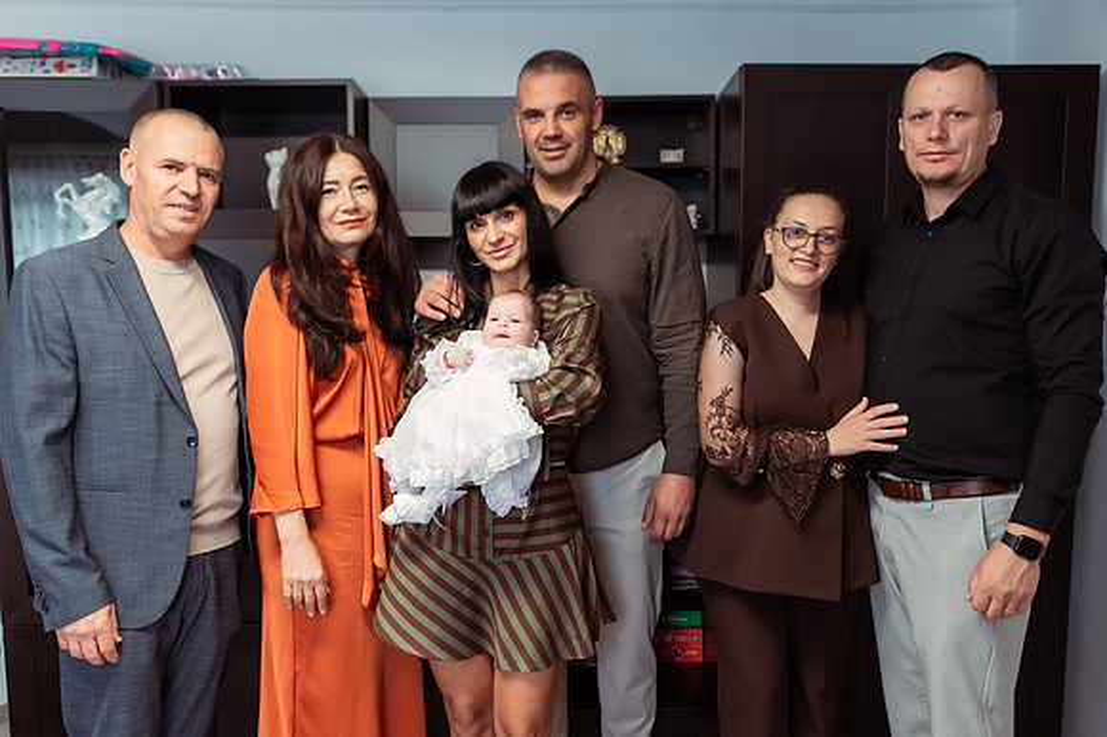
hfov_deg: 61.1
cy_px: 362
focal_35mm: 30
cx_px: 553
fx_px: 937
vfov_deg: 42.9
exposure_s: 1/125
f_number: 3.2
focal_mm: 29
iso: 1000
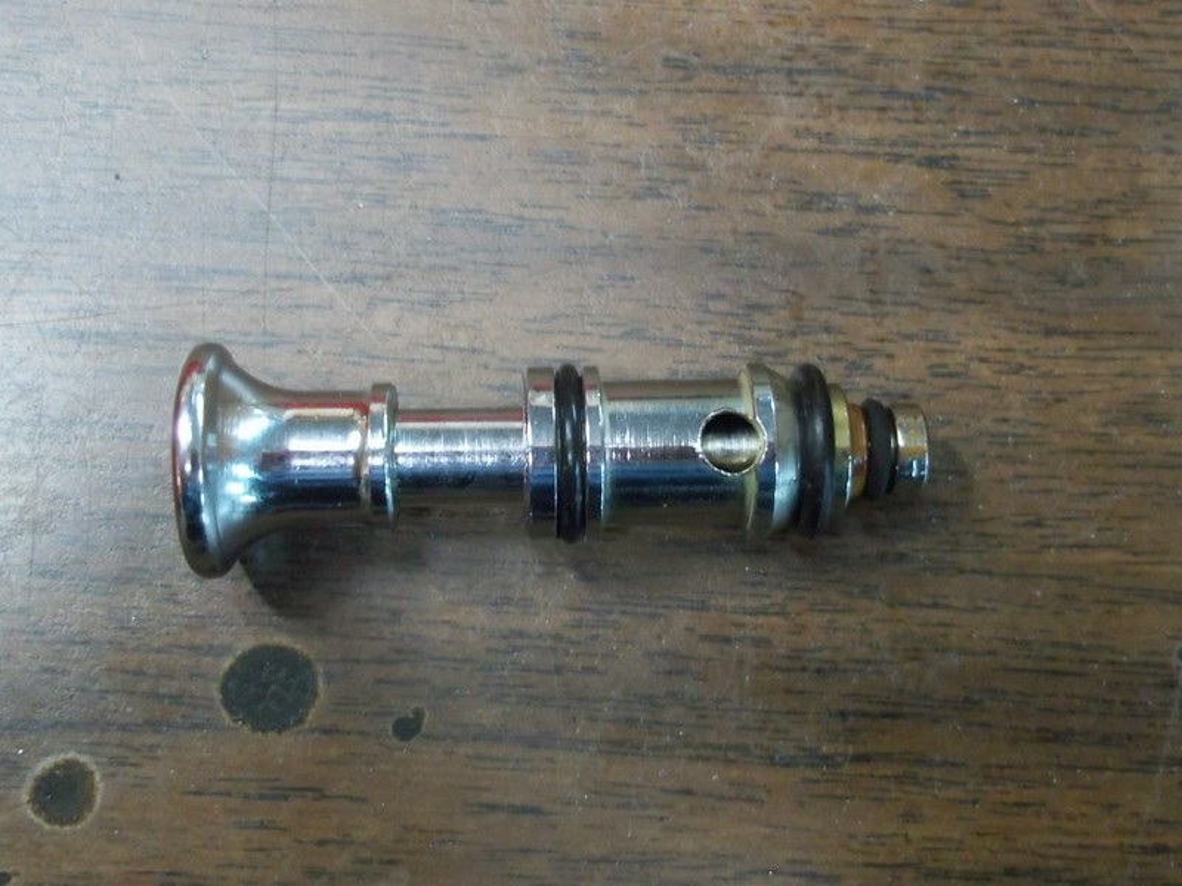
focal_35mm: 36
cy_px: 443
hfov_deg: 51.4
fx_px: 1229
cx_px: 591
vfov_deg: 39.7
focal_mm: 6.5
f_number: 3.1
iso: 320
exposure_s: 1/8
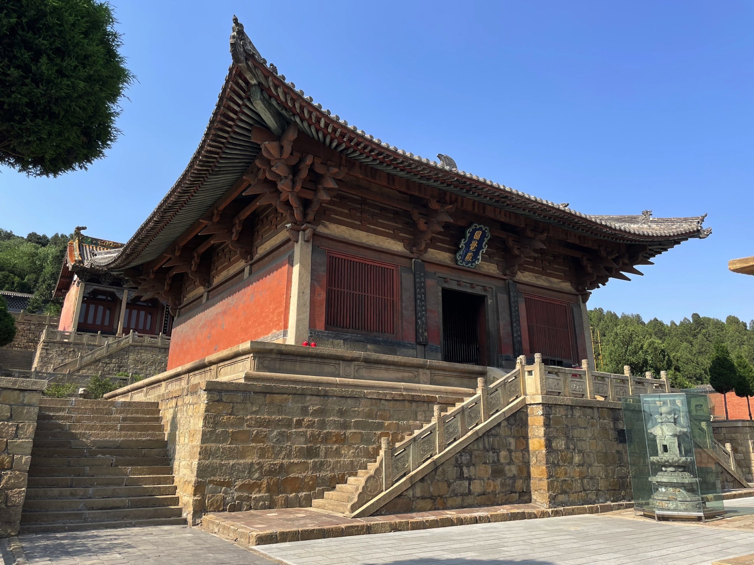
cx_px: 377
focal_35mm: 26
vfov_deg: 53.1
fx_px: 566
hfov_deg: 67.3
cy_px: 282
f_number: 1.6
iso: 32
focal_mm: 4.2
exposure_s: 1/1949
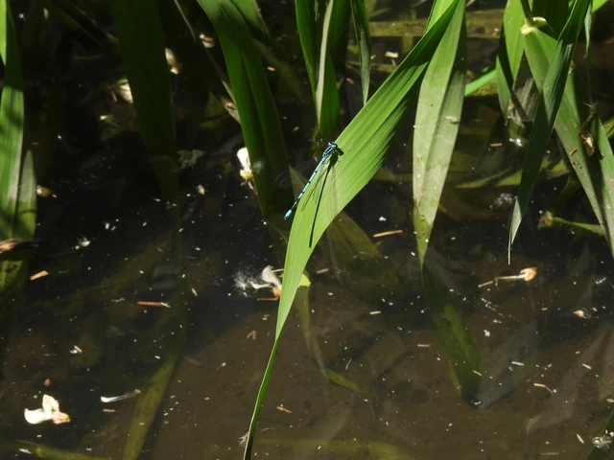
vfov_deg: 3.7
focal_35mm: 400
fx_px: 7095
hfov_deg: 5.0
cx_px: 307
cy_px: 230
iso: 100
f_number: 6.3
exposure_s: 1/250
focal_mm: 71.4
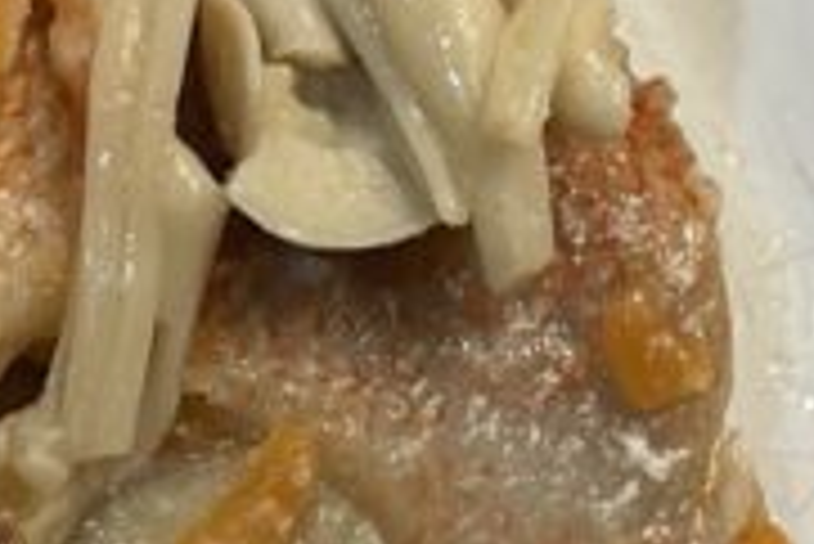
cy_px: 49
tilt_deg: -50.2
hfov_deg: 13.4
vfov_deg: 9.0
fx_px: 3462
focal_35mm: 153
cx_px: 391
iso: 100
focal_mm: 4.2
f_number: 1.6
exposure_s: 1/60
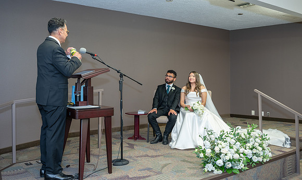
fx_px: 289
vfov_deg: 34.5
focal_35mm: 36
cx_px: 151
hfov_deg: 55.2
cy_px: 81
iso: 400
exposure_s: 1/40
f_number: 4
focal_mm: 34
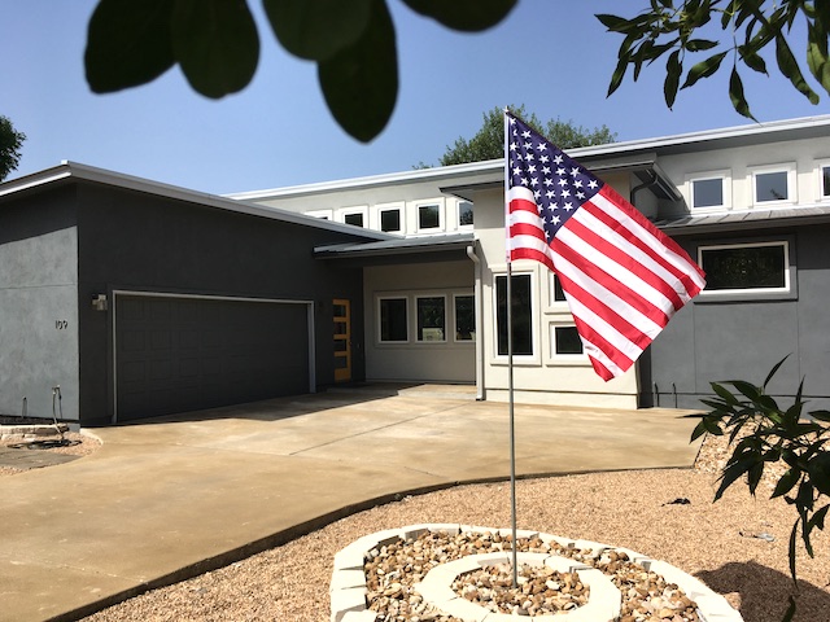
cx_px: 415
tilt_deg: +0.1
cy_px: 311
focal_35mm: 29
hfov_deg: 61.7
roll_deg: +1.6
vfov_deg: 48.2
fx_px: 695
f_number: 2.2
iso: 25
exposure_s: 1/2331
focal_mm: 4.15
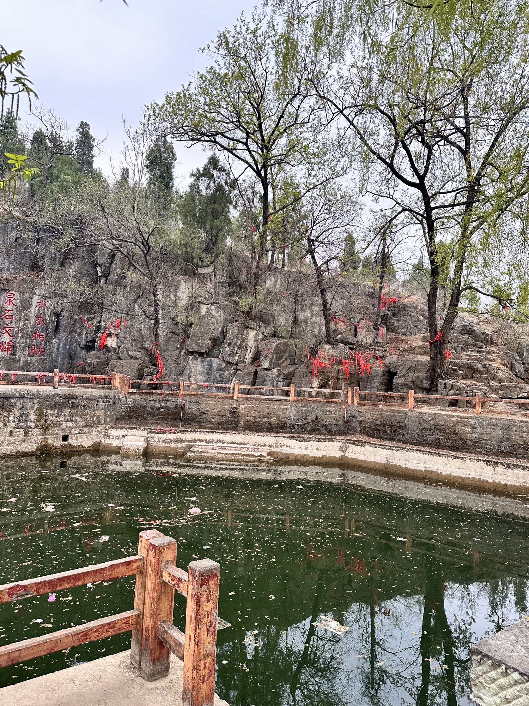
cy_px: 353
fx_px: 489
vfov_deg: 71.6
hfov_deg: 56.8
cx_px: 264
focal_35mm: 24
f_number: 1.78
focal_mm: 6.86
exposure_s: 1/857
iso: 80
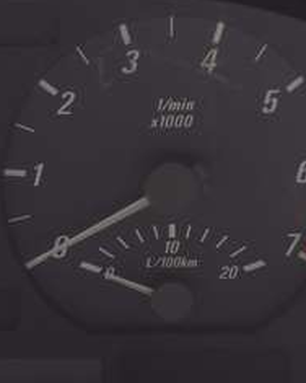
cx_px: -2
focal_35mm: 200
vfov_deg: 9.6
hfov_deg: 7.7
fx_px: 2264
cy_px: 281
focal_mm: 22.74
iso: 400
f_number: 3.5
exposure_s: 1/80
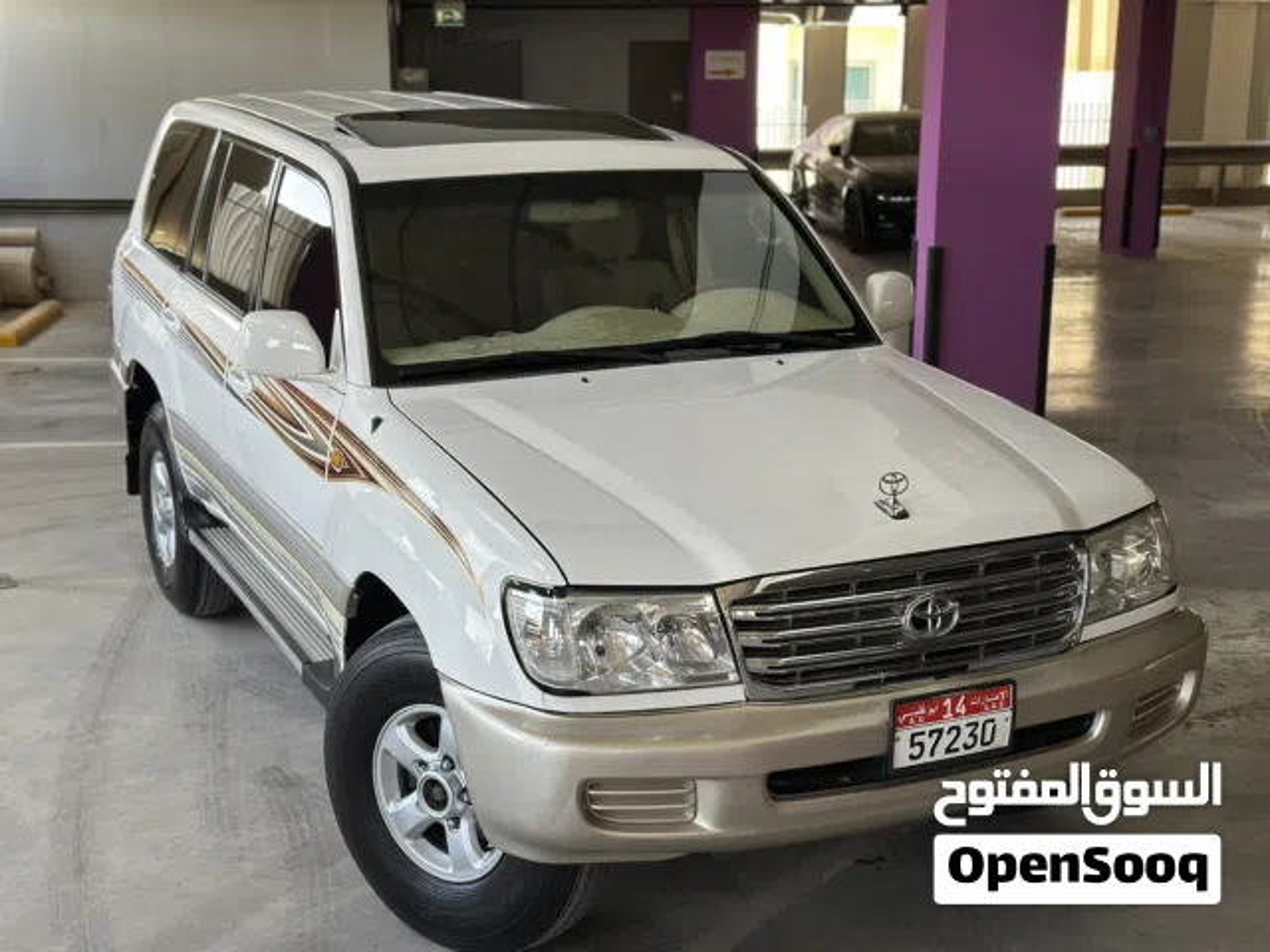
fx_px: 1761
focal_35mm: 48
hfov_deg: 39.7
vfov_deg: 30.3
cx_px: 635
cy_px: 476
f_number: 1.78
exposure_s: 1/143
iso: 64
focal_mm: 6.86
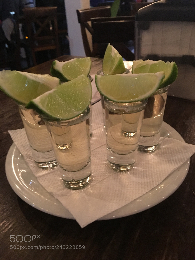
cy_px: 130
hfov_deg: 48.2
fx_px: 218
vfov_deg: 61.7
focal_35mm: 29
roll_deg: +4.2
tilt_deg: -30.2
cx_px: 98
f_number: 2.2
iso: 500
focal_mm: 4.15
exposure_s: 1/15
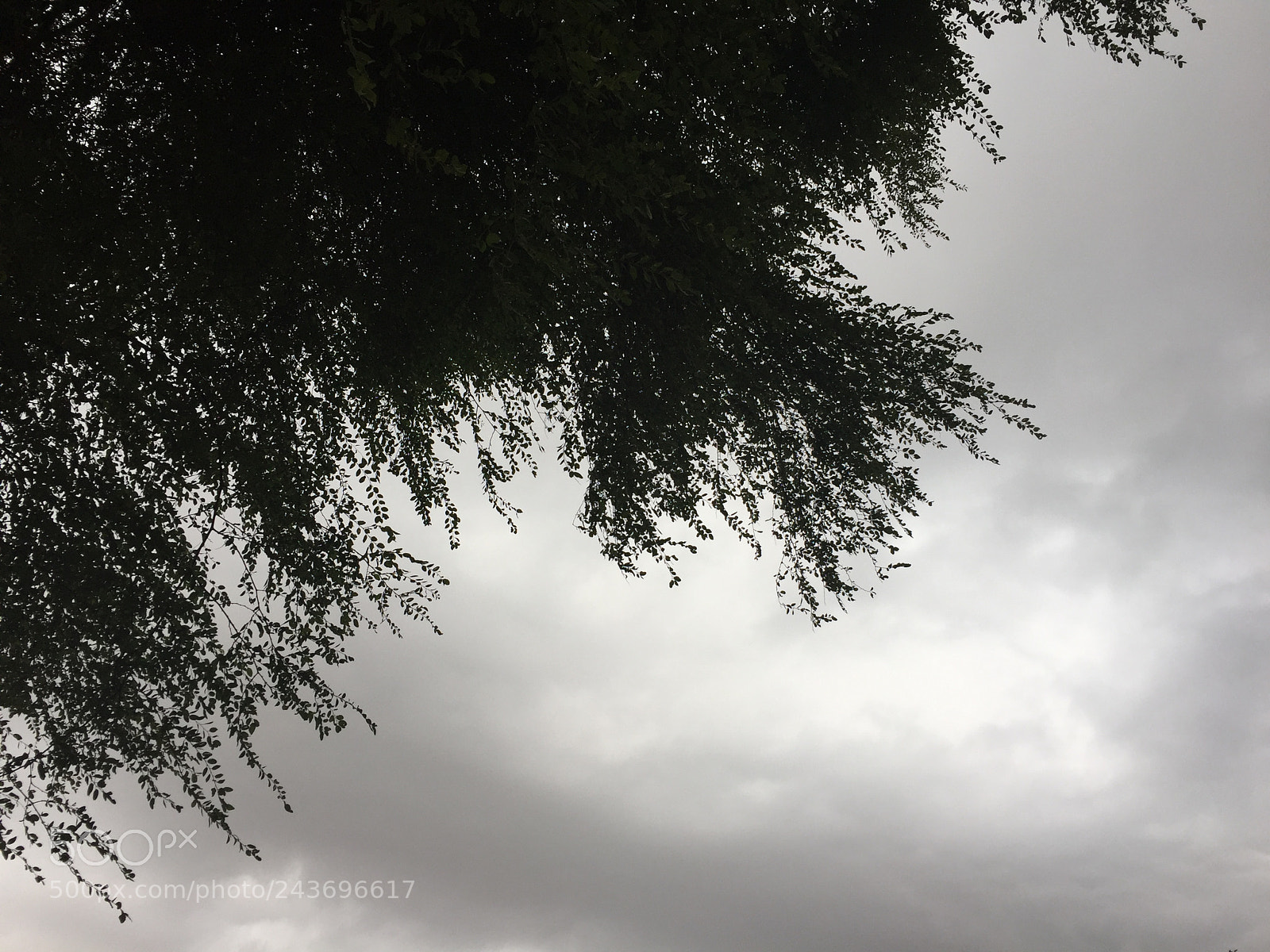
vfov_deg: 48.2
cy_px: 476
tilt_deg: +41.6
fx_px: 1064
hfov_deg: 61.7
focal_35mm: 29
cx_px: 635
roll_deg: -0.6
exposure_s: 1/565
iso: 32
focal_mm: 4.15
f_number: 2.2
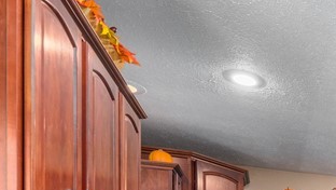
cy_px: 303
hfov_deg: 28.8
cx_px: 483
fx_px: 455
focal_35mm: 51
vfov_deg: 19.7
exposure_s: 1/60
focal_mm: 14
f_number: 9
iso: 200
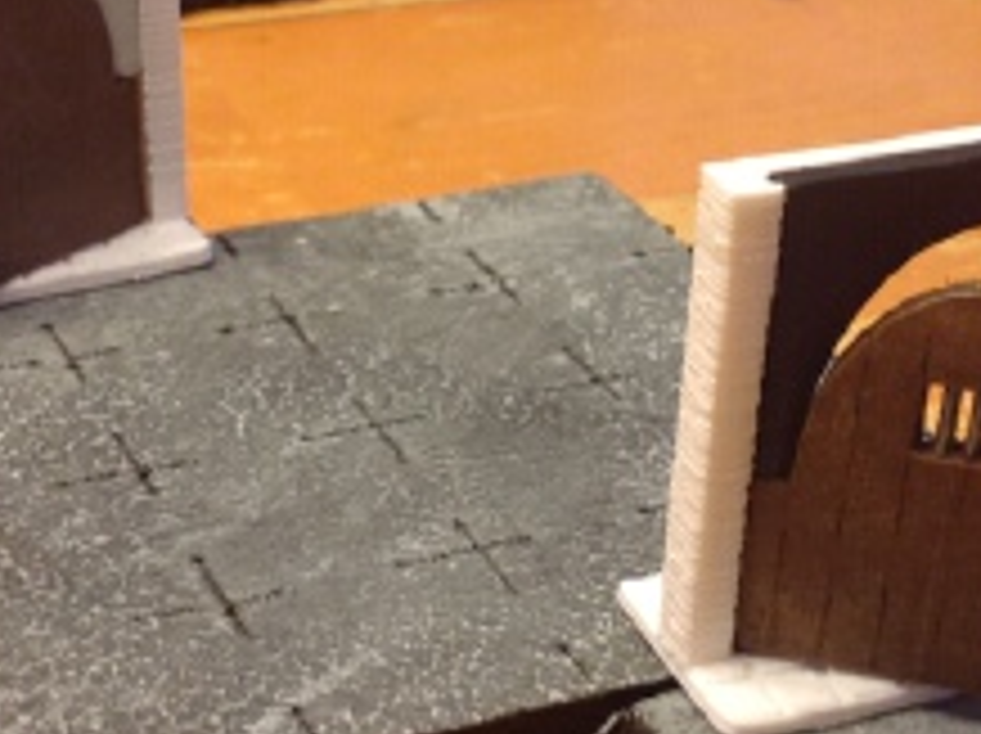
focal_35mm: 86
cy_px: 464
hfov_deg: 22.8
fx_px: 2435
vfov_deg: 17.1
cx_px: 446
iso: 50
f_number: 2.4
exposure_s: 1/17
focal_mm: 4.28
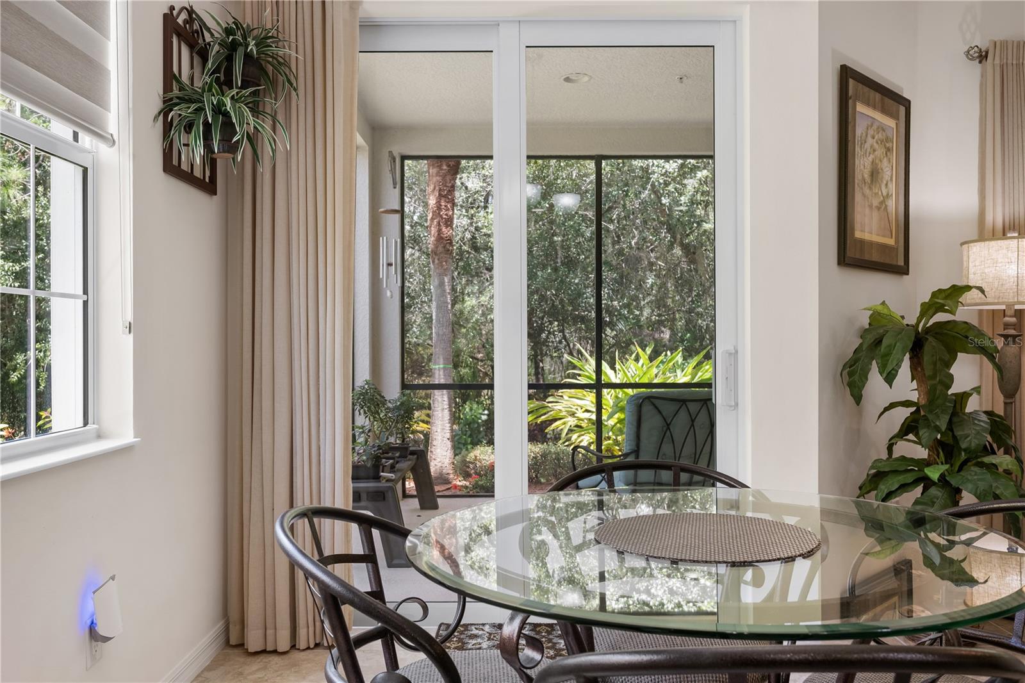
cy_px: 342
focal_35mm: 30
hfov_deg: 61.9
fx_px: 854
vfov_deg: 43.6
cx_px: 512
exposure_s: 1/40
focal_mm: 30
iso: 400
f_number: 8
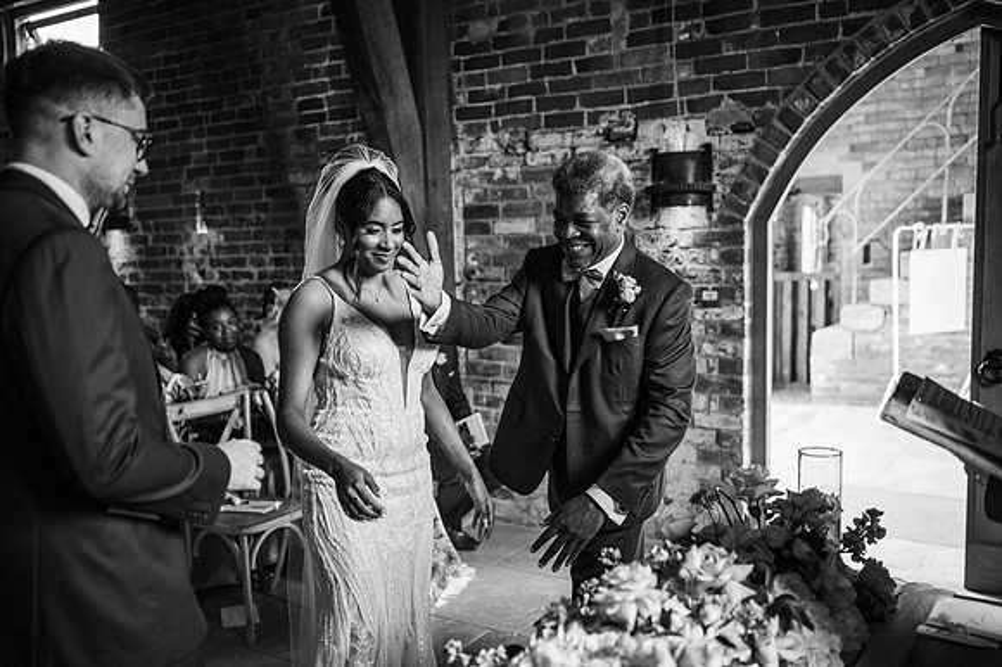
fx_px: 974
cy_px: 334
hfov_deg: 54.5
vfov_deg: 37.8
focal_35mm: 35
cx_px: 501
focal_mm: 35
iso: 100
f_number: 2
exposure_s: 1/250
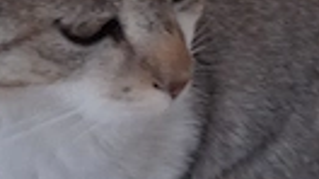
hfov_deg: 24.8
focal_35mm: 86
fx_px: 727
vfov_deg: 13.2
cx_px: 152
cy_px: -94
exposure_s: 1/50
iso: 320
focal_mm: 3.98
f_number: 1.8
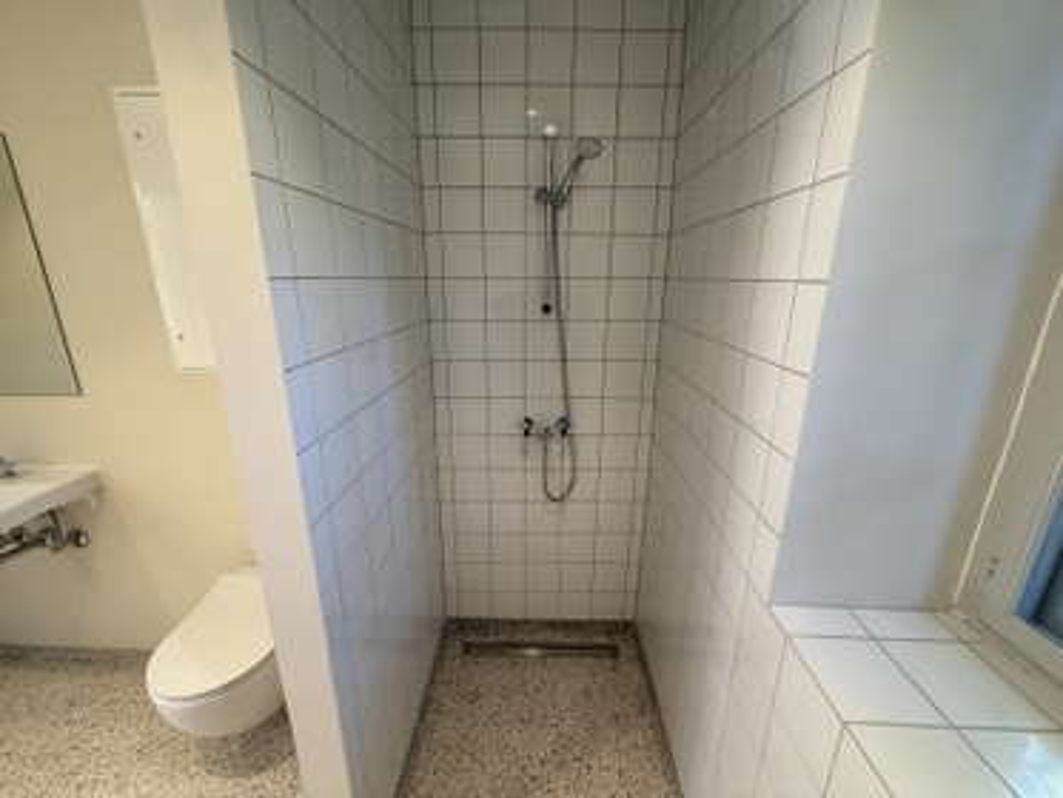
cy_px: 399
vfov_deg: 85.7
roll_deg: +0.1
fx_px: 430
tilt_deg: -16.9
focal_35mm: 14
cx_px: 532
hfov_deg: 102.0
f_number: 2.2
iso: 160
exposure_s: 1/100
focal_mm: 2.22
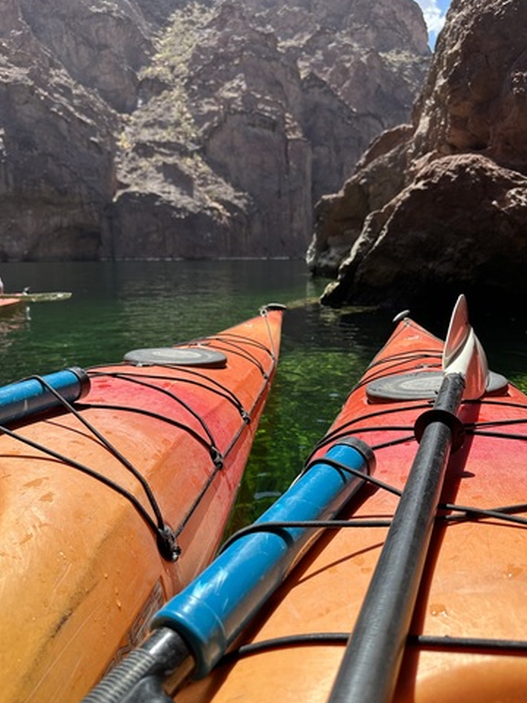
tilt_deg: -9.5
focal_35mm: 26
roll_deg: +1.0
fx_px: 528
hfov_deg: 53.0
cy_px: 337
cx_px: 280
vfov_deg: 67.3
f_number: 1.78
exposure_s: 1/3597
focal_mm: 6.86
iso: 80
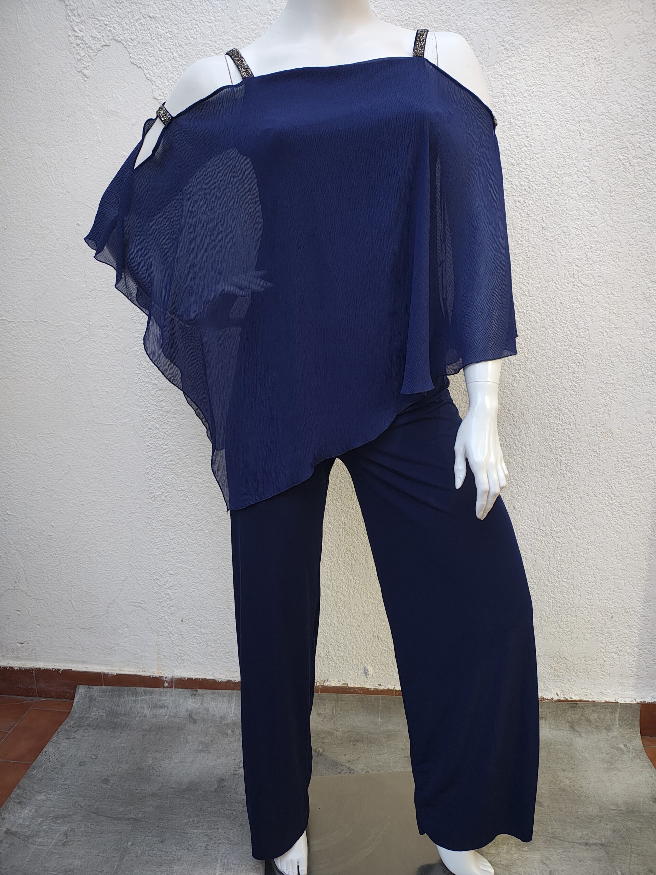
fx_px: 632
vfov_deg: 69.4
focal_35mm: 25
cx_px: 328
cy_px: 438
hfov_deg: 54.9
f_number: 1.4
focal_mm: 5.89
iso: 766
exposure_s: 1/30
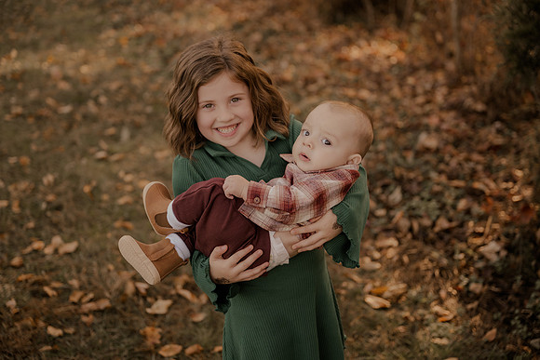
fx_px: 840
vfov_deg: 24.2
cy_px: 180
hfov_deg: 35.6
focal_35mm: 56
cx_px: 270
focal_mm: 56
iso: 200
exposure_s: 1/250
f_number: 2.8
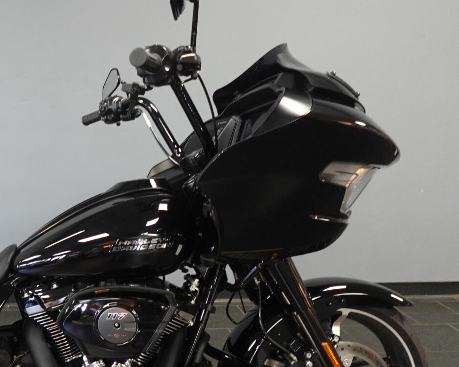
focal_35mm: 40
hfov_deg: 41.8
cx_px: 39
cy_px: 253
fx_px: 544
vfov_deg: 36.8
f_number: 2
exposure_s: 1/80
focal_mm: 7.6
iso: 800
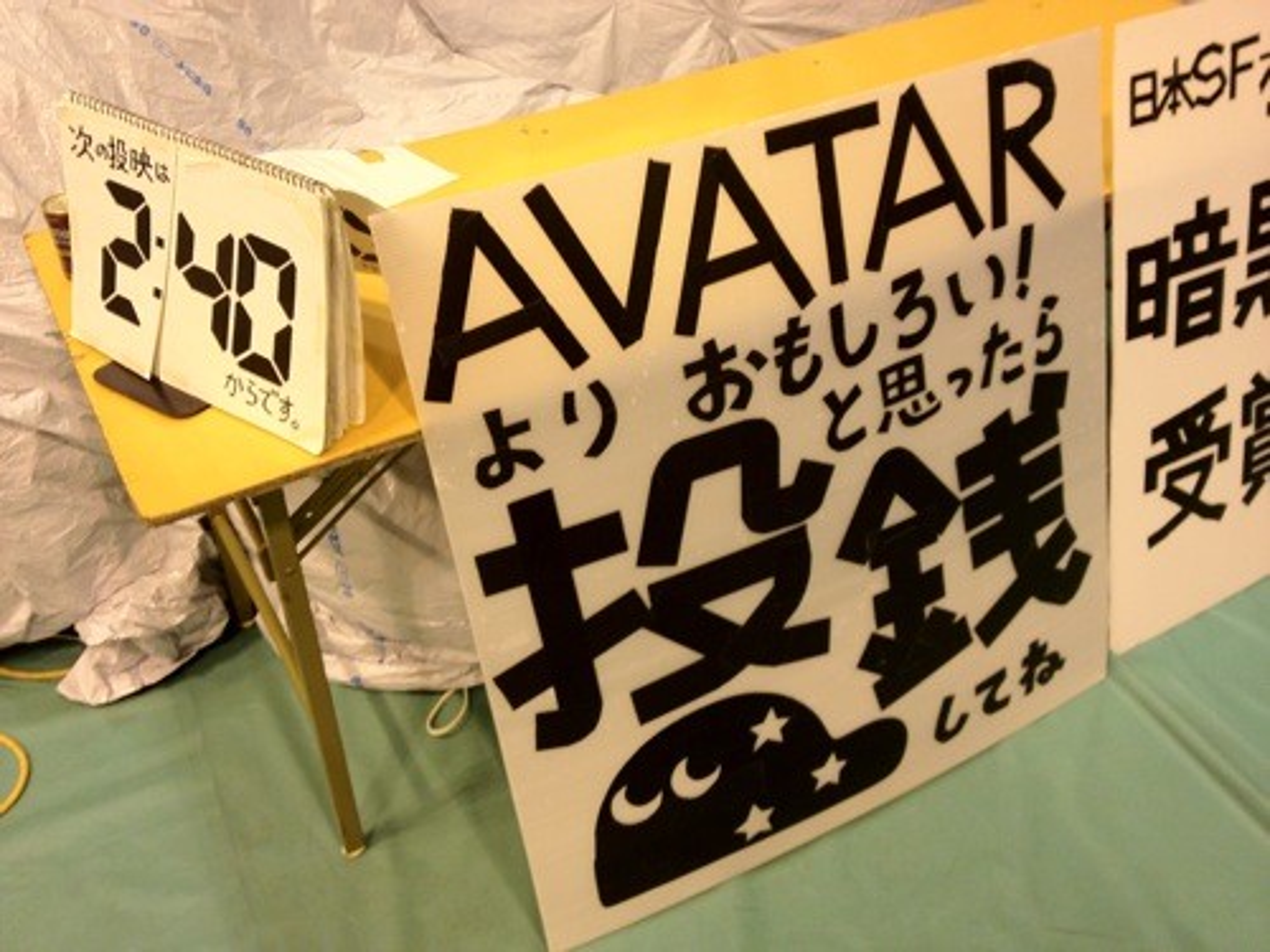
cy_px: 476
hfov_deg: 52.6
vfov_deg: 40.7
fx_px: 1284
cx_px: 635
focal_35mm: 35
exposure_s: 1/20
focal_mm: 4.28
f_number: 2.4
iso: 160
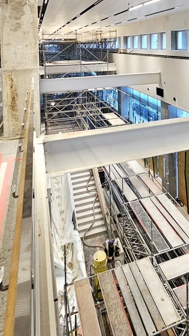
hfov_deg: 45.4
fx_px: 223
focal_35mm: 25
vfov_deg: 64.1
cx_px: 123
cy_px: 45
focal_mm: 2.2
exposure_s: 1/77.5
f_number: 2.2
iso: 320
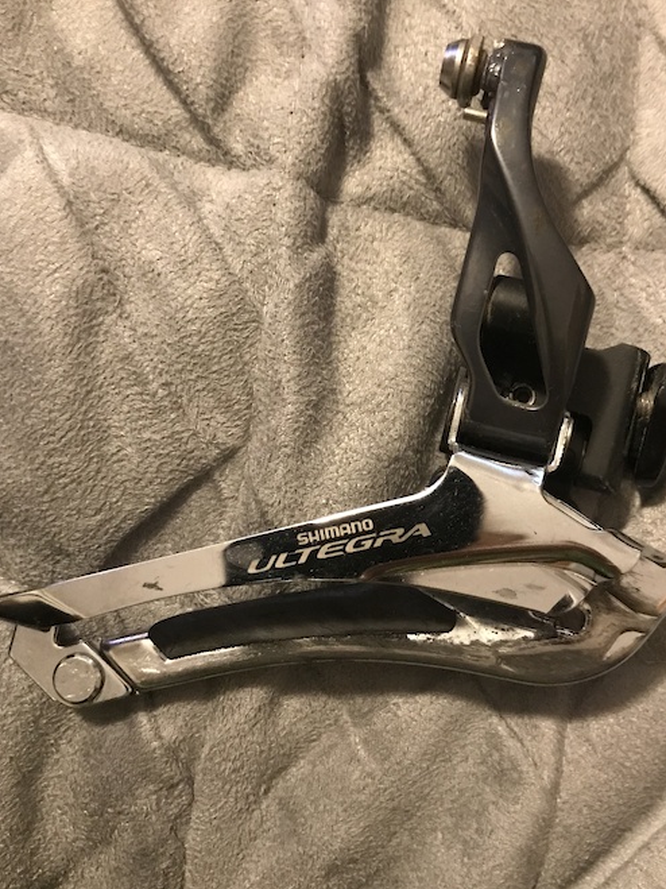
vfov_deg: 53.9
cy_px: 410
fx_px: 872
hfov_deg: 41.7
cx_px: 382
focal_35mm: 34
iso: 80
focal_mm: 3.99
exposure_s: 1/4
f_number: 1.8
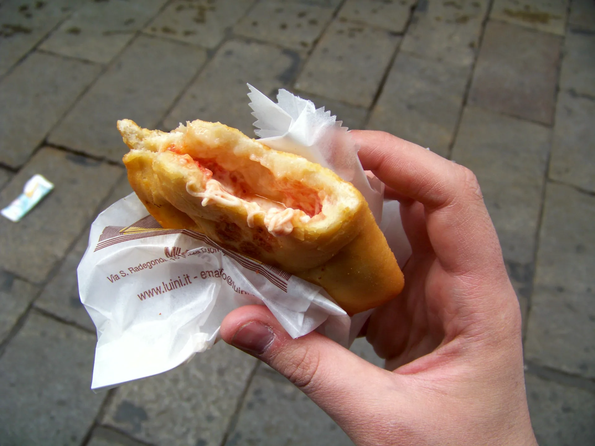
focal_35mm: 36
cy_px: 223
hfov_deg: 51.4
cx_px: 298
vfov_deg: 39.7
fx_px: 619
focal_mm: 5.85
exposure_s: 1/60
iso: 66
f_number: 2.8
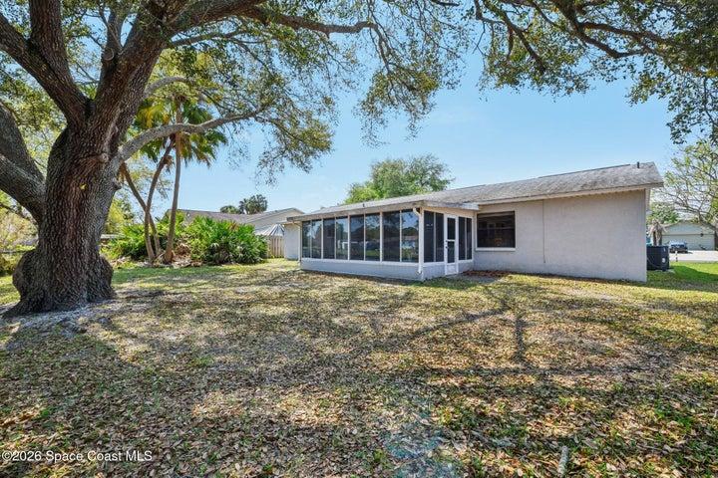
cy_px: 239
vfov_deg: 81.2
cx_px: 359
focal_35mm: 14
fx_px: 279
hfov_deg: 104.3
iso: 400
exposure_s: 1/500
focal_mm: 14
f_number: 8
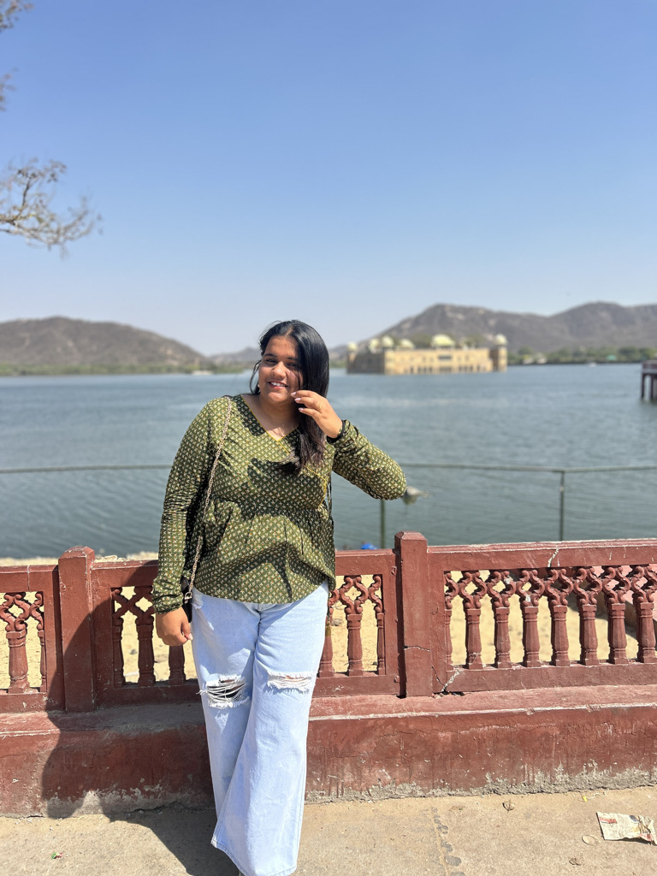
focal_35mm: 26
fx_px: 658
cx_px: 328
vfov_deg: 67.3
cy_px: 438
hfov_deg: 53.1
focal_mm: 5.7
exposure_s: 1/2695
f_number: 1.5
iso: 50
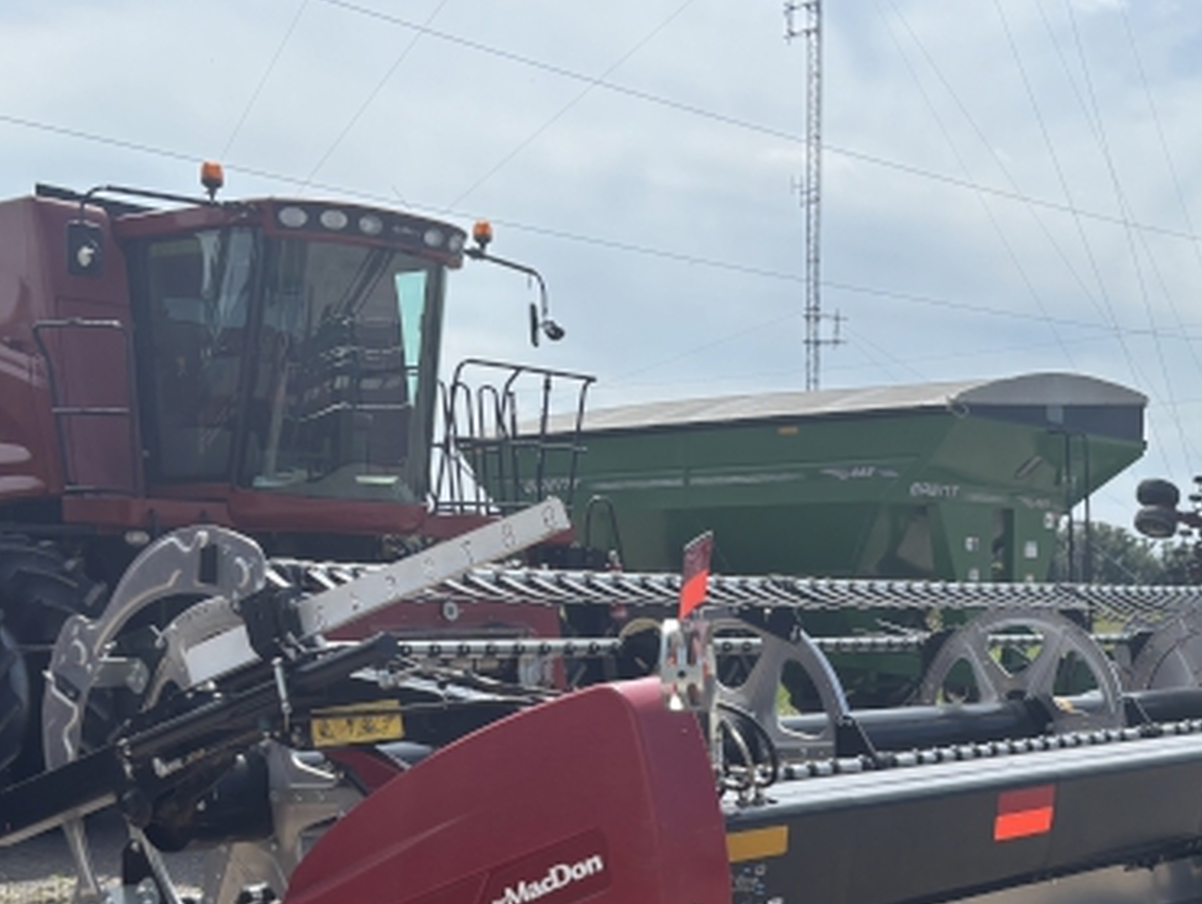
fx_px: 1946
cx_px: 910
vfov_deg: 25.0
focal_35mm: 56
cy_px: 881
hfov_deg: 33.6
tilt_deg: -9.1
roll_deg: -1.1
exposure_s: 1/3788
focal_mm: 5.96
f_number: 1.6
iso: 50
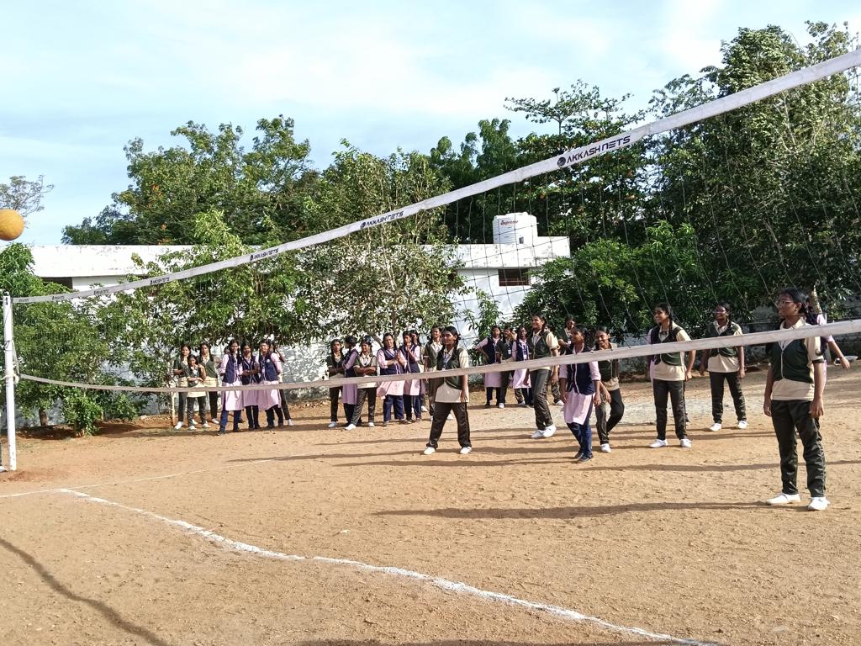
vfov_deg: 42.9
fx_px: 821
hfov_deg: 55.4
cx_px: 430
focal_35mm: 33
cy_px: 323
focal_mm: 3.98
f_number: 1.8
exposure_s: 1/303
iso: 50
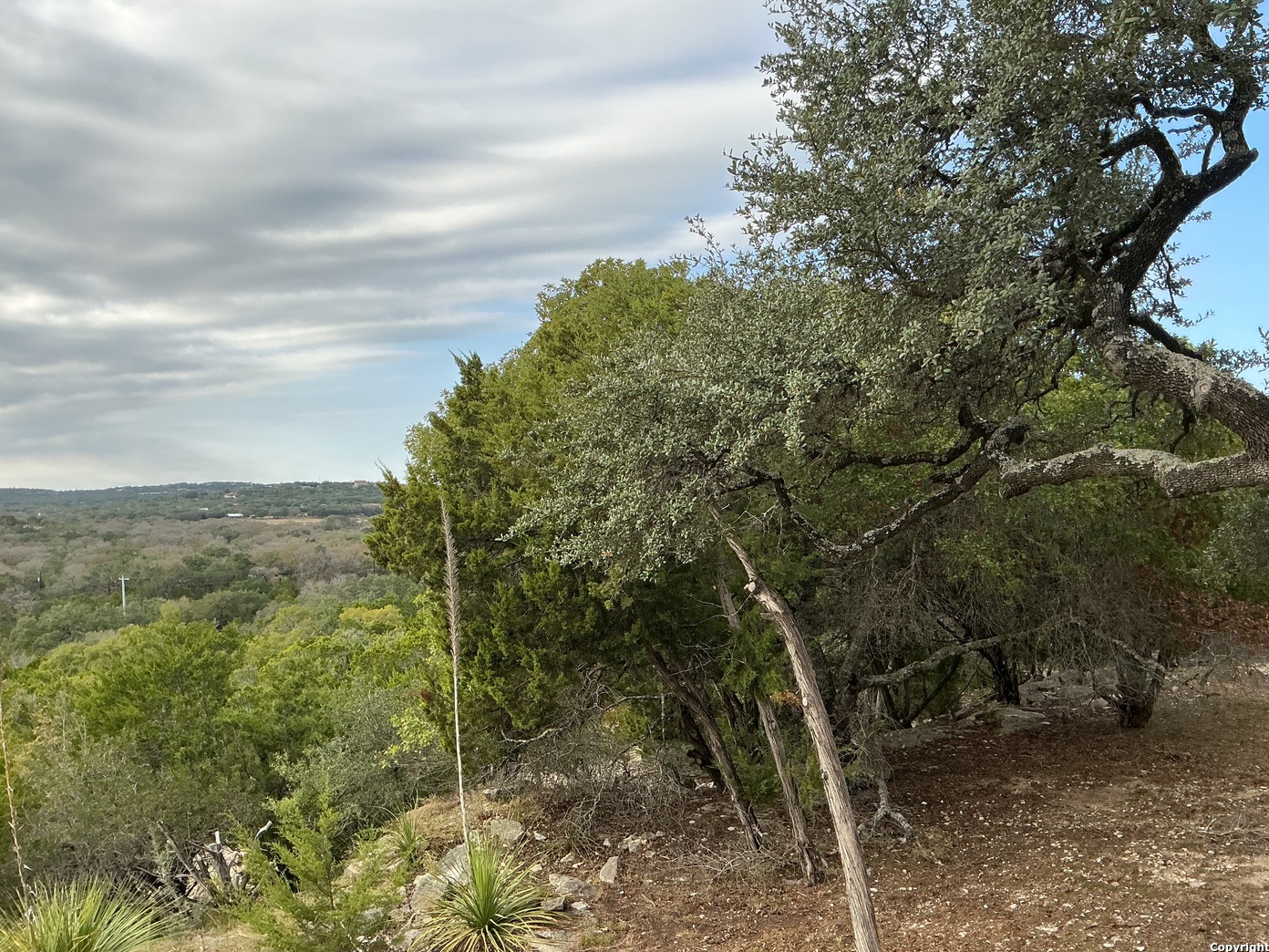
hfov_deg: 60.0
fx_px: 1100
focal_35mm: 30
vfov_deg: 46.8
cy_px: 477
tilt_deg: +1.7
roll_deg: +1.4
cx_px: 650
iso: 25
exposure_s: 1/898
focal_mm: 3
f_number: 1.8
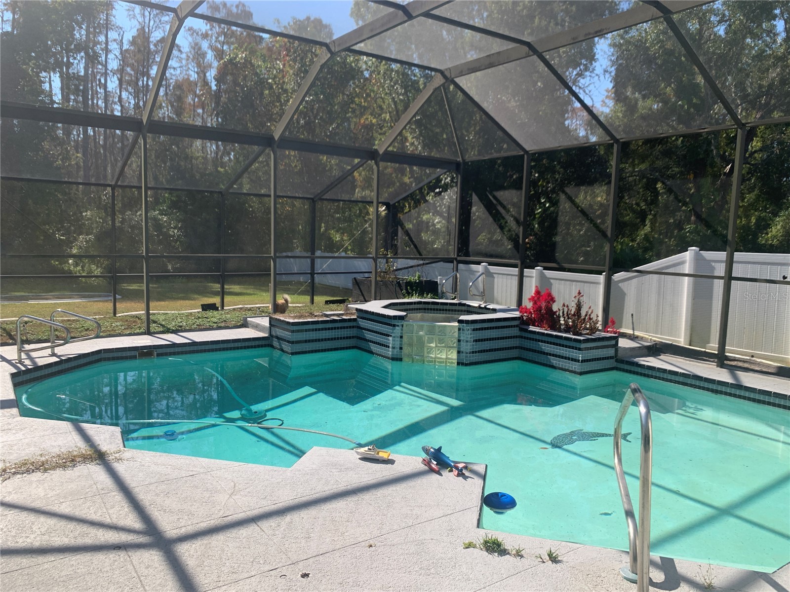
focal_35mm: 26
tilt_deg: -4.3
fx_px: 593
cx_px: 395
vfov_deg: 53.1
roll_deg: -3.7
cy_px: 296
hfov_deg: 67.3
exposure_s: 1/1220
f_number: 1.8
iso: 25
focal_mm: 4.25
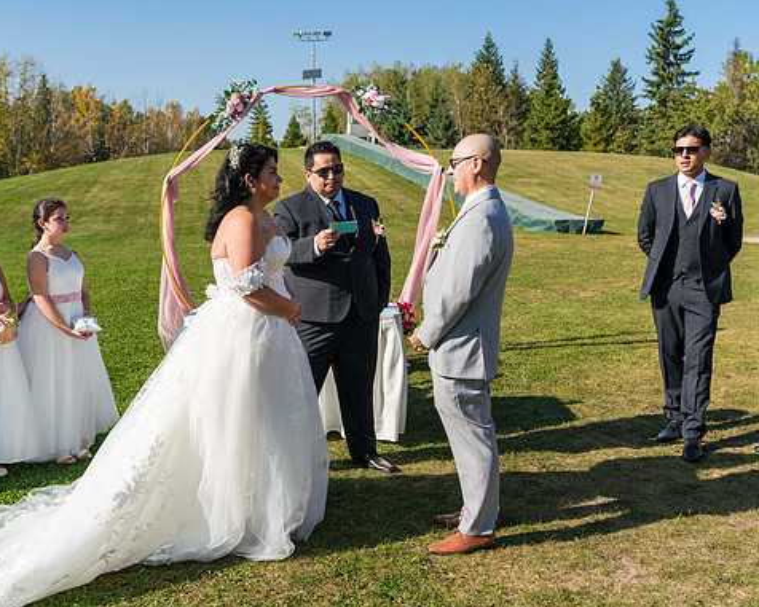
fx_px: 899
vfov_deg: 37.3
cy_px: 305
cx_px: 330
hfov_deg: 45.7
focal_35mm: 40
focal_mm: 35
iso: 250
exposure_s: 1/1250
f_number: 5
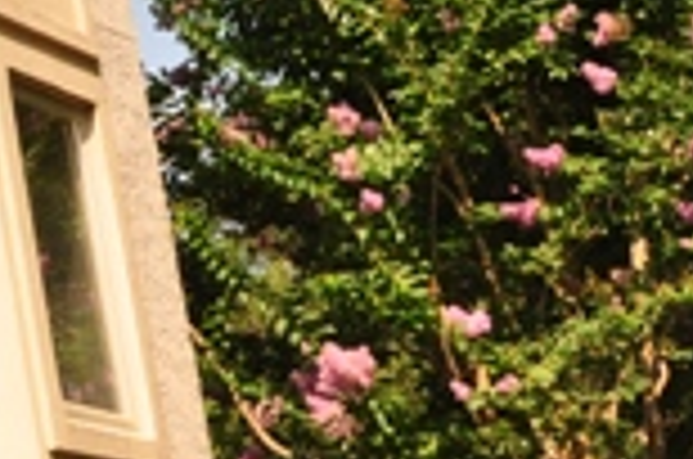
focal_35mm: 150
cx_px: -680
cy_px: -20
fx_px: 2882
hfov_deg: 12.2
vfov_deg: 9.0
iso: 200
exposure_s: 1/250
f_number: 10
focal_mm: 24
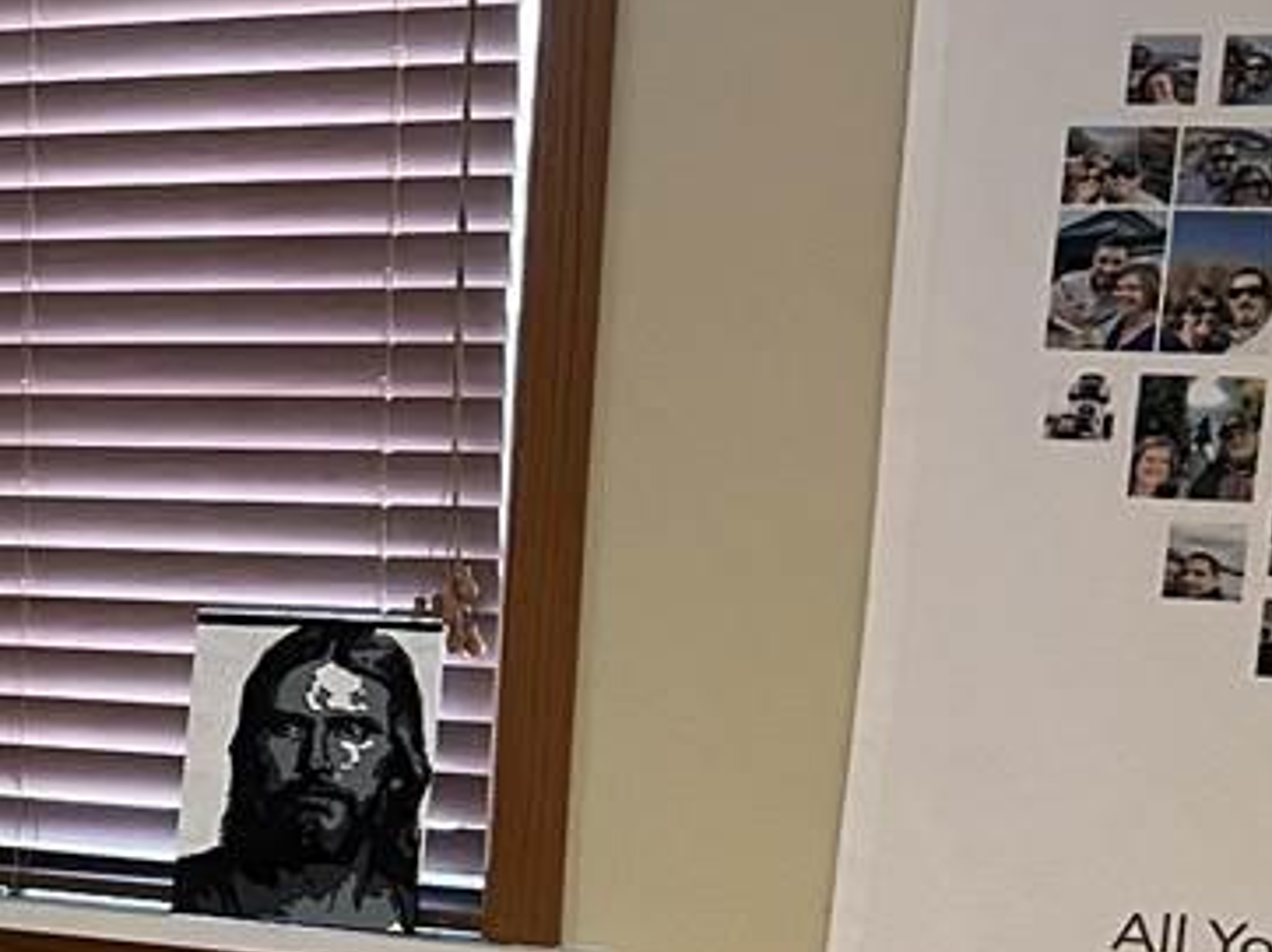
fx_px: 3378
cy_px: 773
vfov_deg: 15.9
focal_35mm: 92
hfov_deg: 18.0
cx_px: -850
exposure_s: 1/60
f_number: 1.5
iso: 160
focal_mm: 5.7
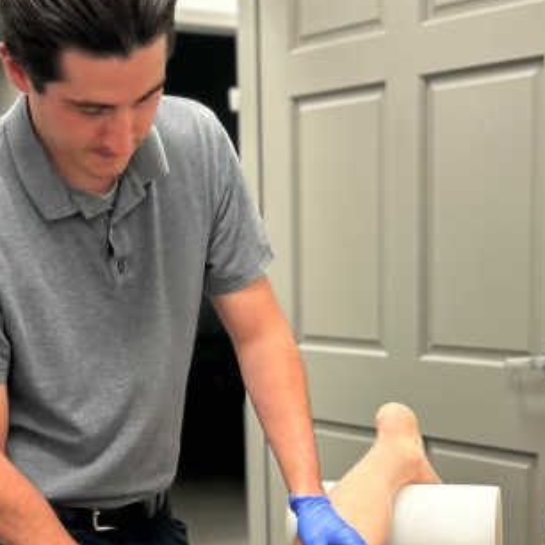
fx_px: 1247
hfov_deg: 24.5
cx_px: 182
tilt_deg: -9.3
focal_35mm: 70
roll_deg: +1.9
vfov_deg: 24.3
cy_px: 437
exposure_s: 1/120
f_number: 1.5
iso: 100
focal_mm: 5.7
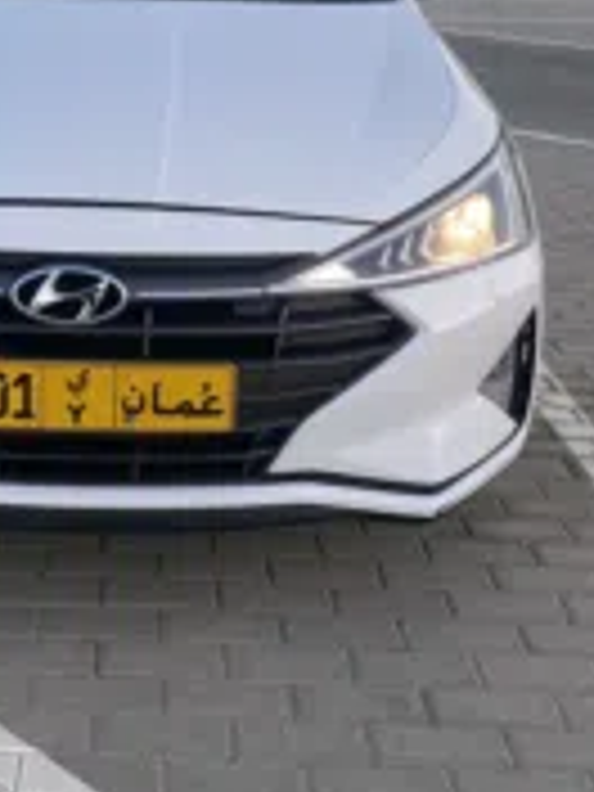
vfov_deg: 32.1
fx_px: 1350
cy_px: 194
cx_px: 108
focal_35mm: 59
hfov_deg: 24.4
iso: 32
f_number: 1.8
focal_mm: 4.25
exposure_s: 1/260
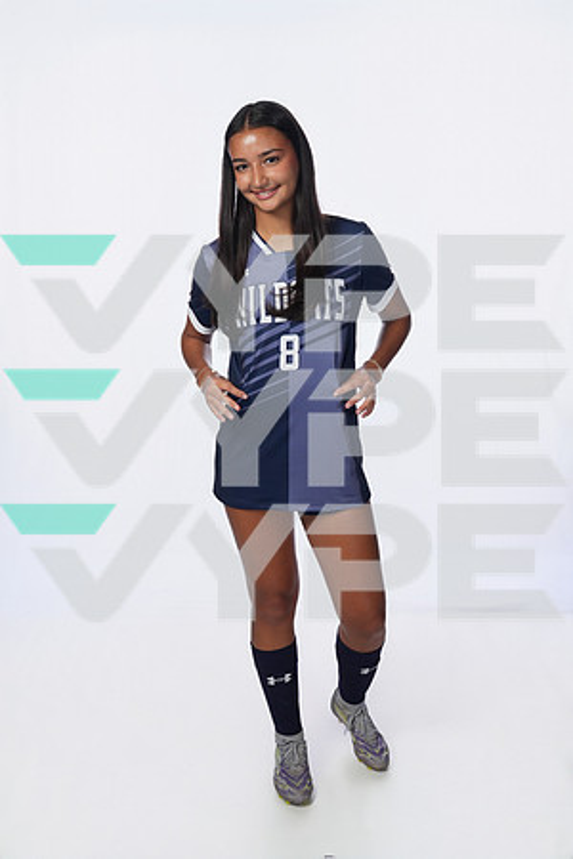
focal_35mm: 45
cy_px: 430
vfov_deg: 43.6
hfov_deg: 29.9
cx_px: 286
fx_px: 1074
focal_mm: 45
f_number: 8
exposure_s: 1/250
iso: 800
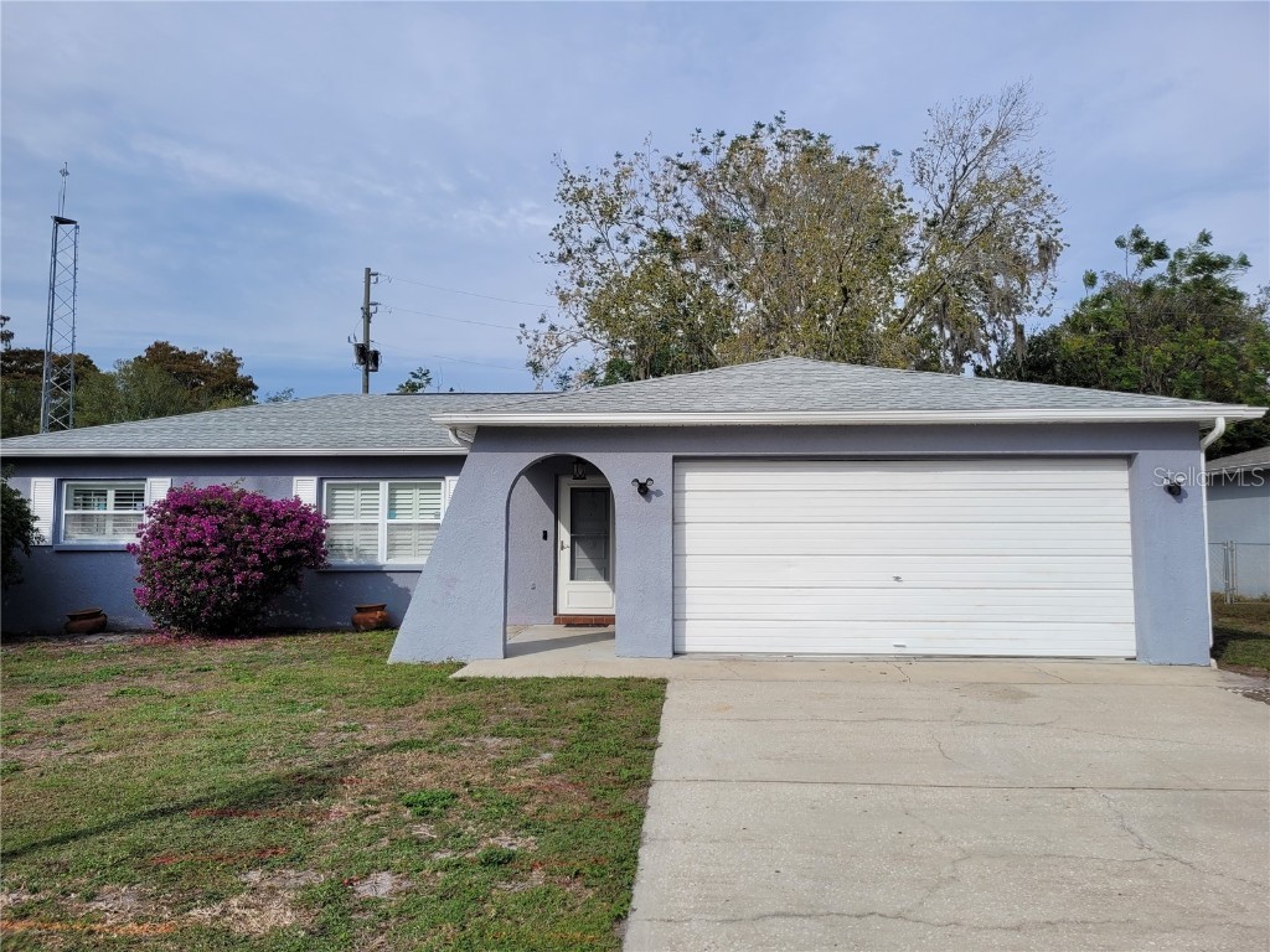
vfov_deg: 53.1
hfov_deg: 67.3
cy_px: 476
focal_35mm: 26
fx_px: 954
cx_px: 635
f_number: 1.8
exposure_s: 1/3100
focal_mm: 5.4
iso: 40
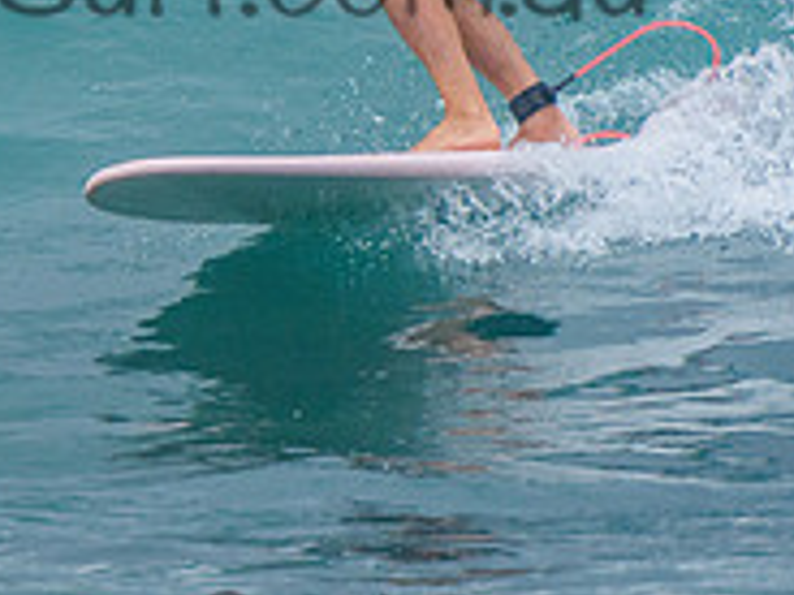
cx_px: 190
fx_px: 41700
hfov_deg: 1.1
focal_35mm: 1818
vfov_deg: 0.8
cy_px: -84
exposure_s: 1/2000
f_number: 5.6
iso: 500
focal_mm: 400
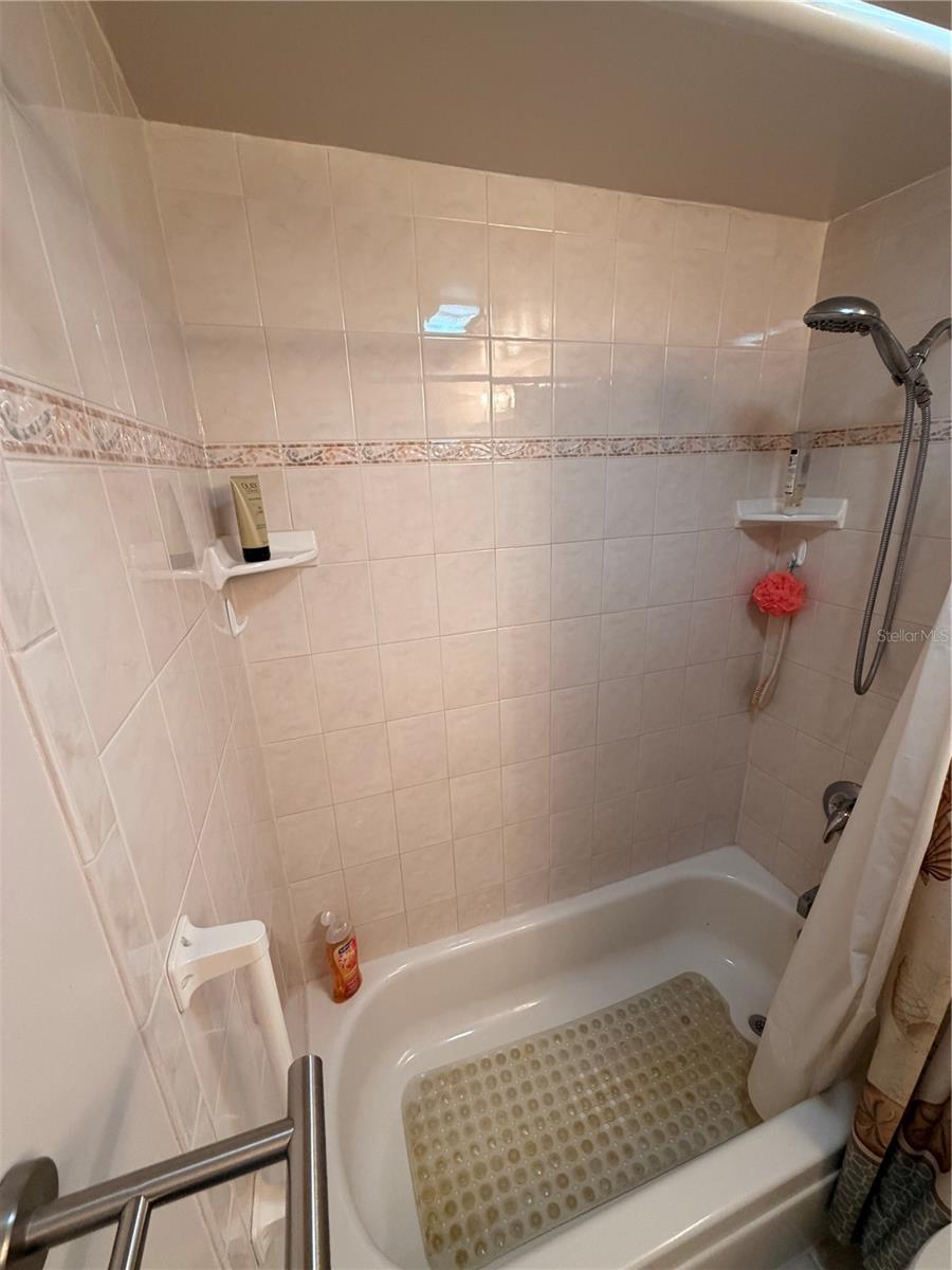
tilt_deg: -17.0
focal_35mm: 14
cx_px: 476
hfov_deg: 85.7
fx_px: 513
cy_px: 635
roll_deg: +1.3
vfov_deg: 102.1
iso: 200
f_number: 2.2
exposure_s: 1/60
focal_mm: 2.22
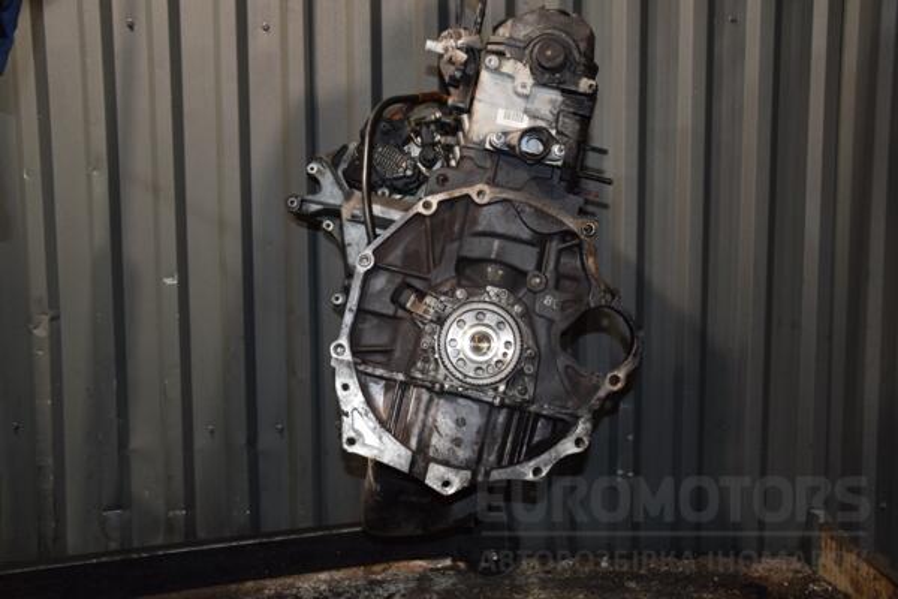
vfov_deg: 35.5
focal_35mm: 38
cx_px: 449
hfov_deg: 51.3
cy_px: 300
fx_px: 935
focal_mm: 25
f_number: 5
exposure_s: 1/60
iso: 800
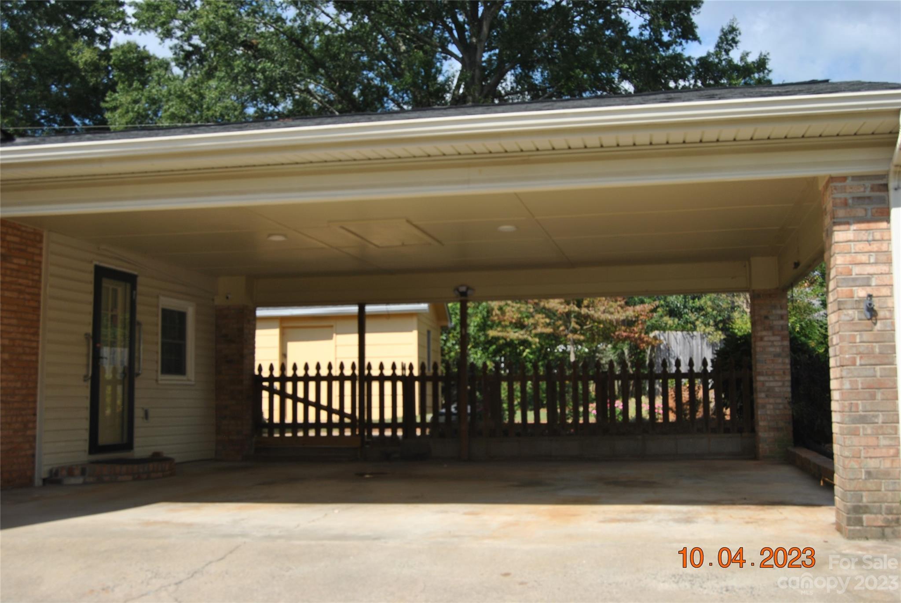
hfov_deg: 49.5
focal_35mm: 39
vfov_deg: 34.3
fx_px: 977
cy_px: 302
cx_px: 450
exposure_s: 1/250
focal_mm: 26
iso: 100
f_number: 8
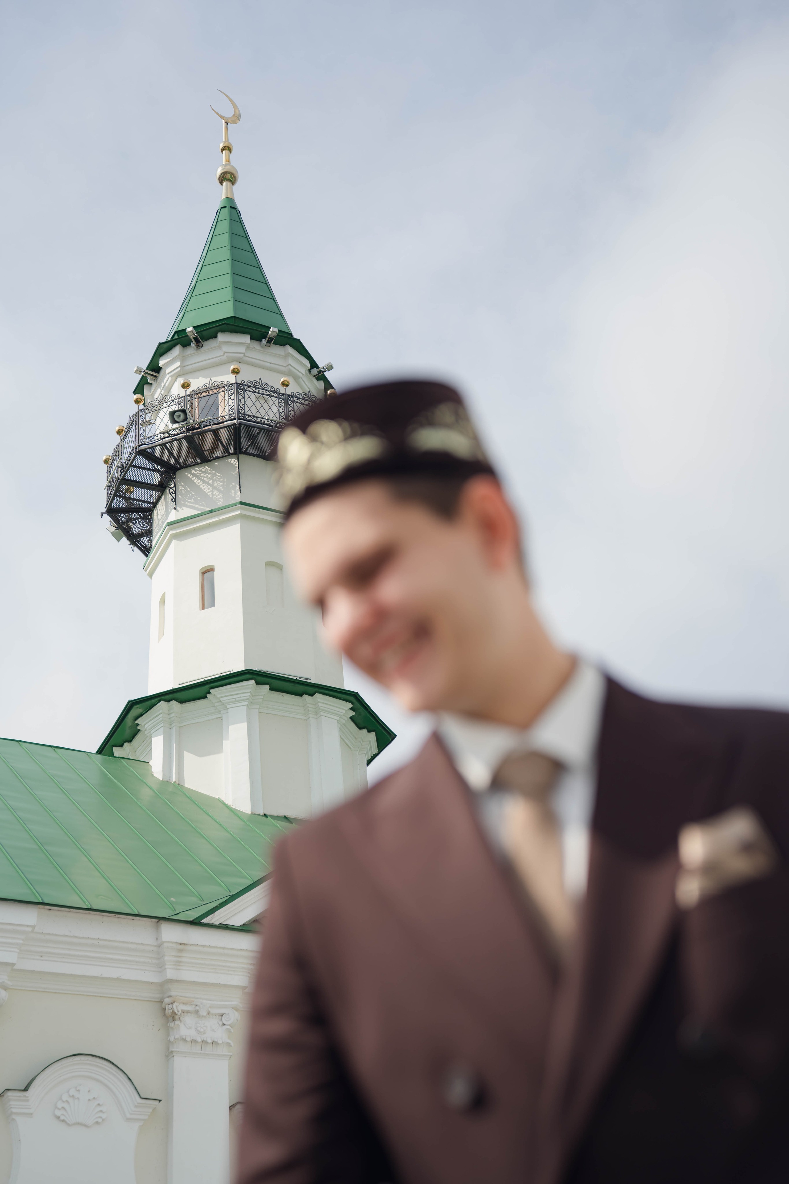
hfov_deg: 25.5
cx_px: 394
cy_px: 592
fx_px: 1742
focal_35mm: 53
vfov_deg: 37.5
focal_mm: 53
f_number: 2.8
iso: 50
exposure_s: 1/1250
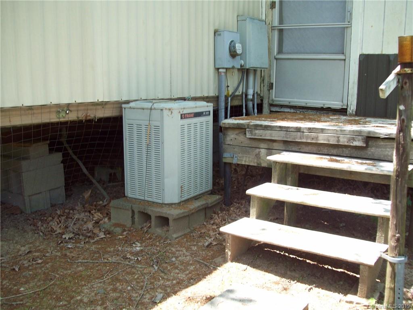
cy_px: 155
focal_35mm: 36
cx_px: 206
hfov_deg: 51.4
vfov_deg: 39.7
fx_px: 430
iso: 80
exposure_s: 1/145
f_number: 2.7
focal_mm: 6
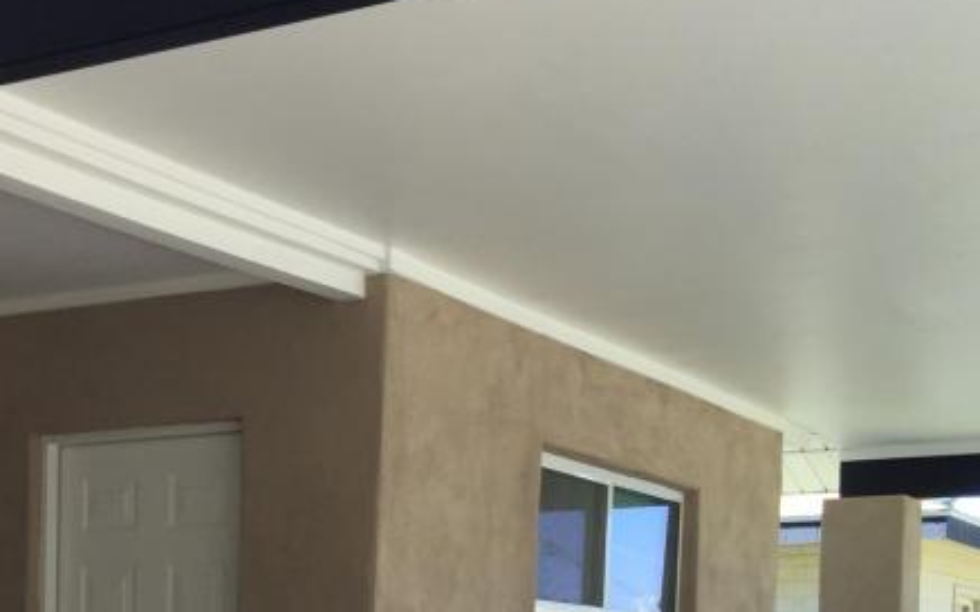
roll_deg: -2.4
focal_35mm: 72
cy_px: 791
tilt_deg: -1.9
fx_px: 1923
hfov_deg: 27.5
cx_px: 90
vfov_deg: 17.0
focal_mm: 4.15
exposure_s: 1/366
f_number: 2.2
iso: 32
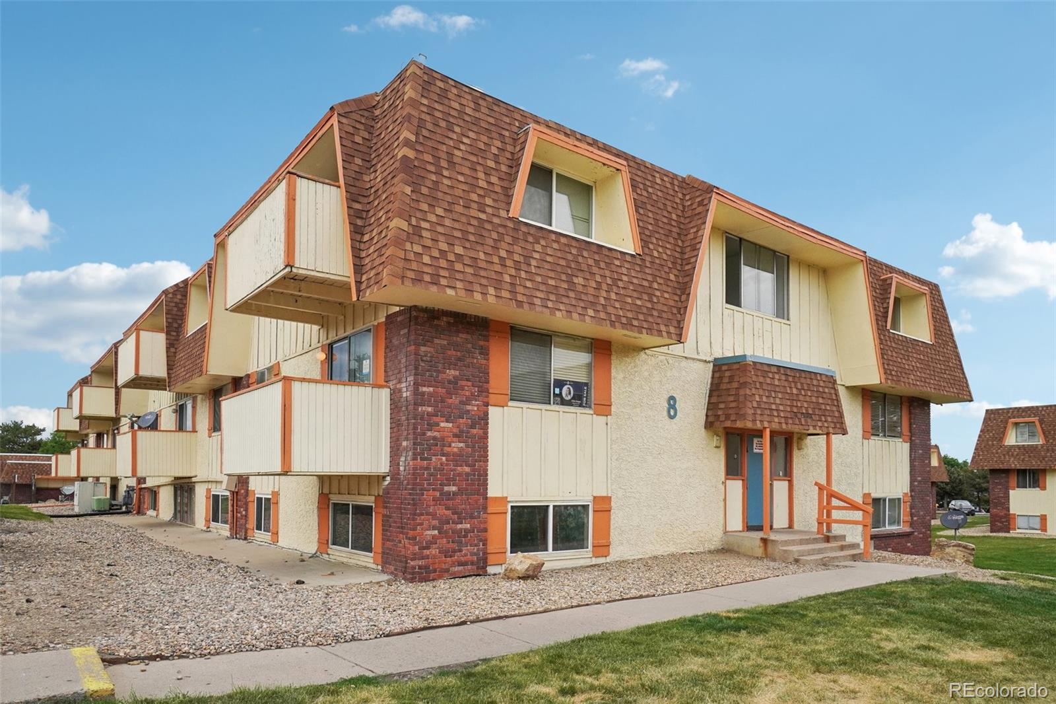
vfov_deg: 59.5
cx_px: 528
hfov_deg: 81.2
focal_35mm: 21
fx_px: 616
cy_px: 352
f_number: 8
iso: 400
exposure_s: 1/640
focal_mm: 14
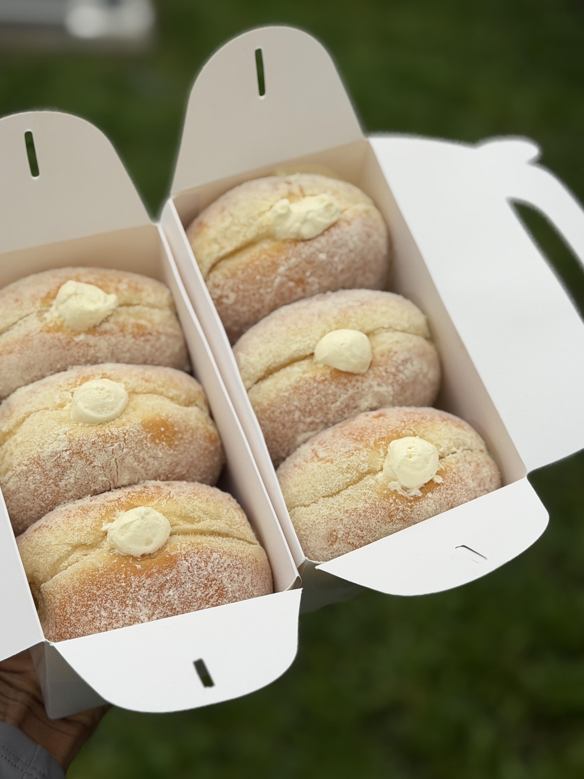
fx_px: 1282
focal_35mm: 57
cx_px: 263
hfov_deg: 25.7
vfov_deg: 33.7
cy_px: 330
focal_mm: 6.76
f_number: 1.78
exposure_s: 1/553
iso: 64
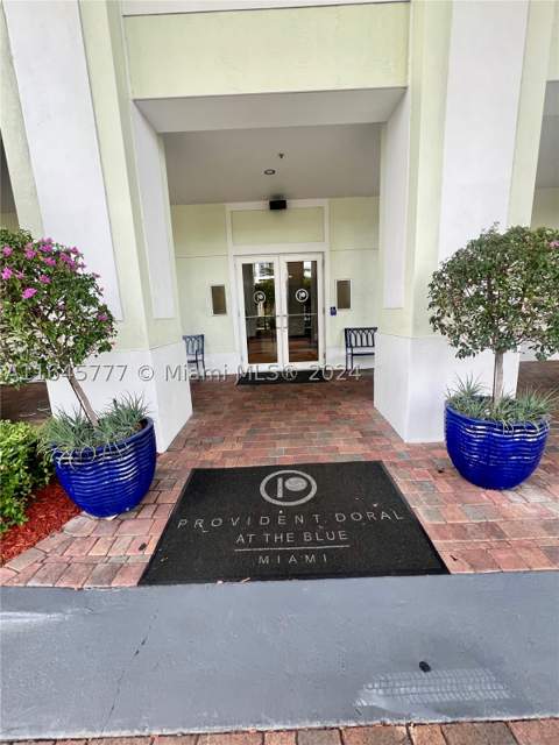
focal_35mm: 13
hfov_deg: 89.9
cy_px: 372
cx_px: 280
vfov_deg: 106.2
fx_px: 280
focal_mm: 1.57
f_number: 1.8
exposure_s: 1/99
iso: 50
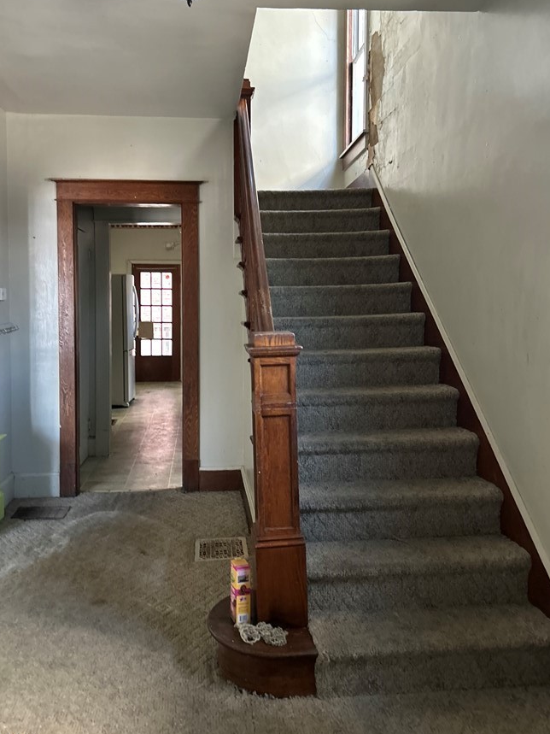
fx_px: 657
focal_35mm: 31
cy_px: 322
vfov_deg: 58.2
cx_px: 246
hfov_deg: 45.4
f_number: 1.5
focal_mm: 5.7
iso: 250
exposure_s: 1/60
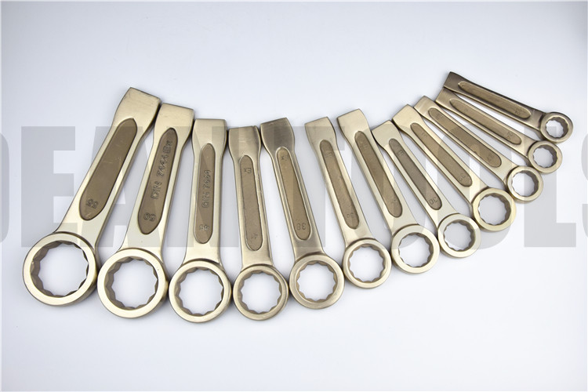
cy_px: 196
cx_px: 294
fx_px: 637
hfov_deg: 49.6
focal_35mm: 39
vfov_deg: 34.2
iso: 400
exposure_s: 1/80
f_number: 7.1
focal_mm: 26
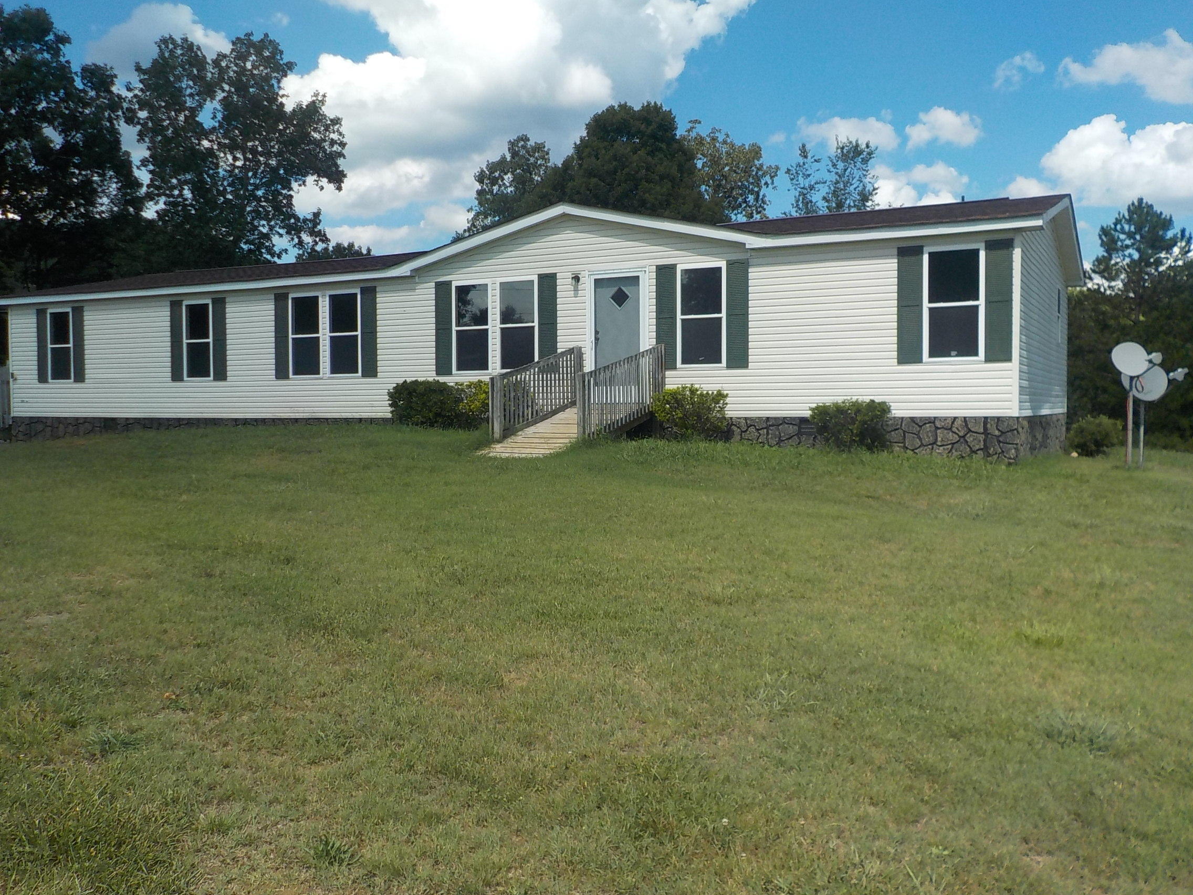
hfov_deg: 60.0
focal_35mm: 30
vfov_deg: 46.8
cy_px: 448
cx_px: 596
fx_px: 1034
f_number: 3.3
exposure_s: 1/1250
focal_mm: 4.1
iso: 125
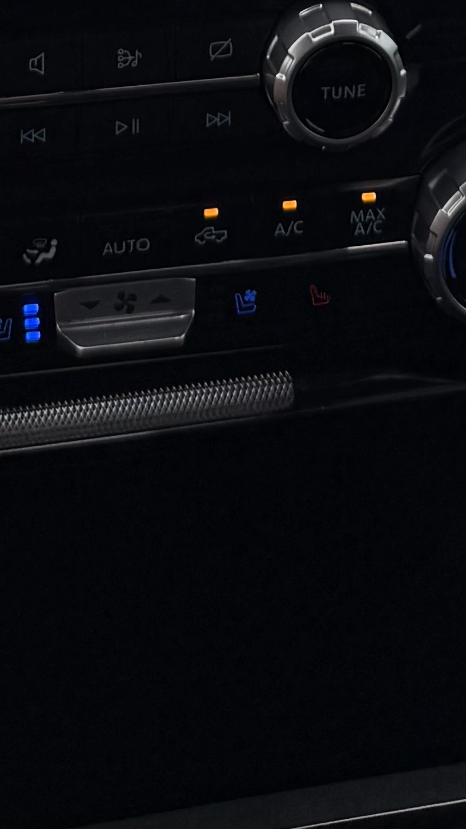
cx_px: 237
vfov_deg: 17.1
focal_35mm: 103
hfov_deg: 11.8
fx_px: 2262
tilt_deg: -19.7
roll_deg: -2.4
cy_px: -651
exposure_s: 1/467
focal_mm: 6.76
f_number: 1.78
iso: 80
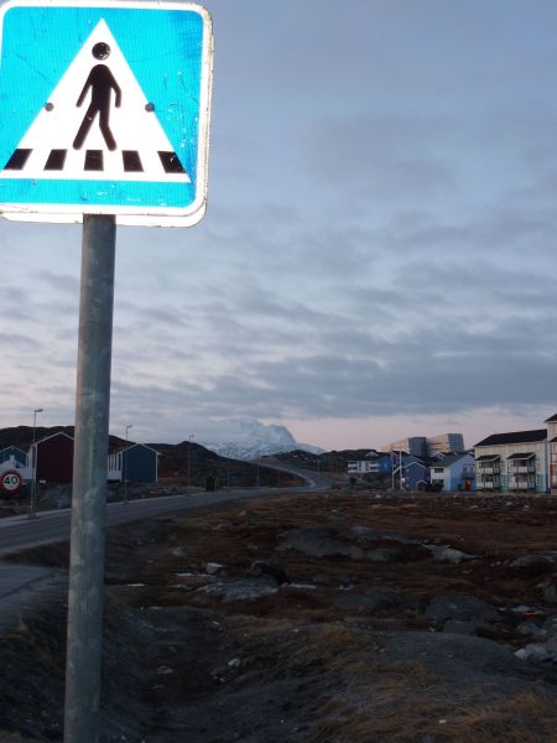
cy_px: 372
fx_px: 901
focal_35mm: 42
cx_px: 278
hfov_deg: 34.3
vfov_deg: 44.8
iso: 100
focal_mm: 6.9
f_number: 3.7
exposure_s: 1/30
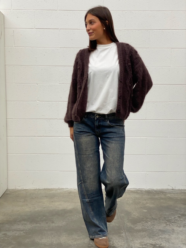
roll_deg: -1.1
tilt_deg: -4.1
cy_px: 124
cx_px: 93
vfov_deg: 36.8
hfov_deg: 28.0
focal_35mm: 52
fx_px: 373
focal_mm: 6
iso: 50
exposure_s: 1/122
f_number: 2
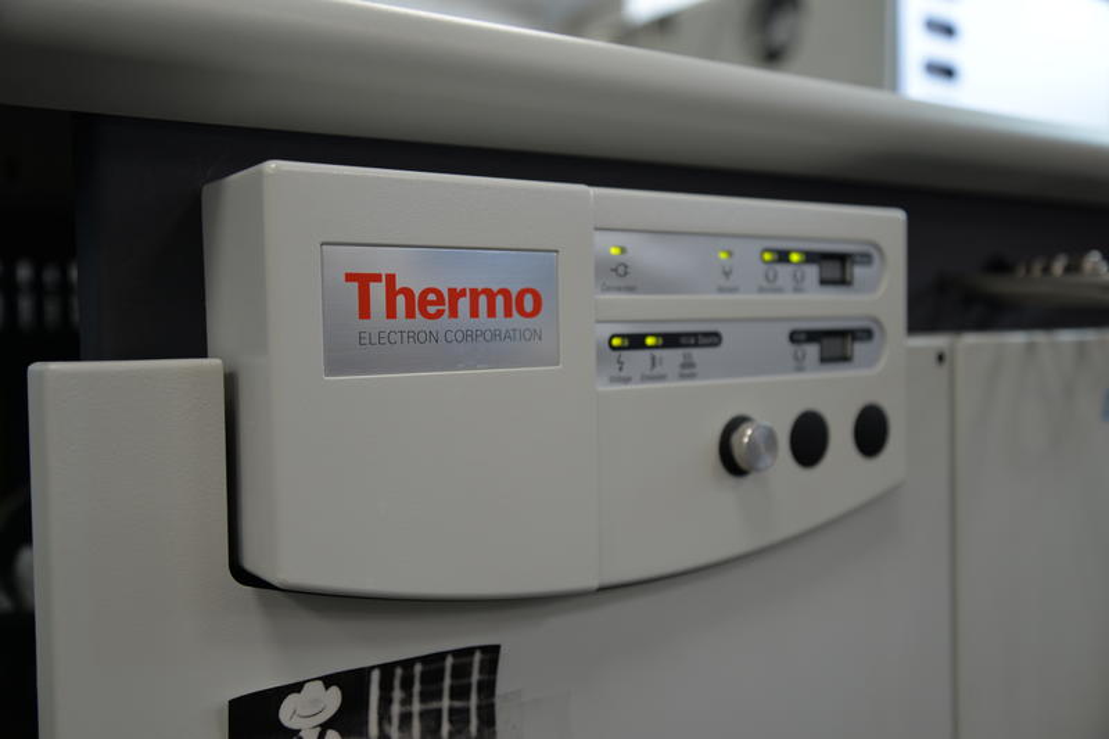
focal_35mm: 36
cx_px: 554
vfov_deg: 36.9
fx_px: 1109
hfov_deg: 53.1
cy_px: 370
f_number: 4
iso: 400
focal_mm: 36
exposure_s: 1/60
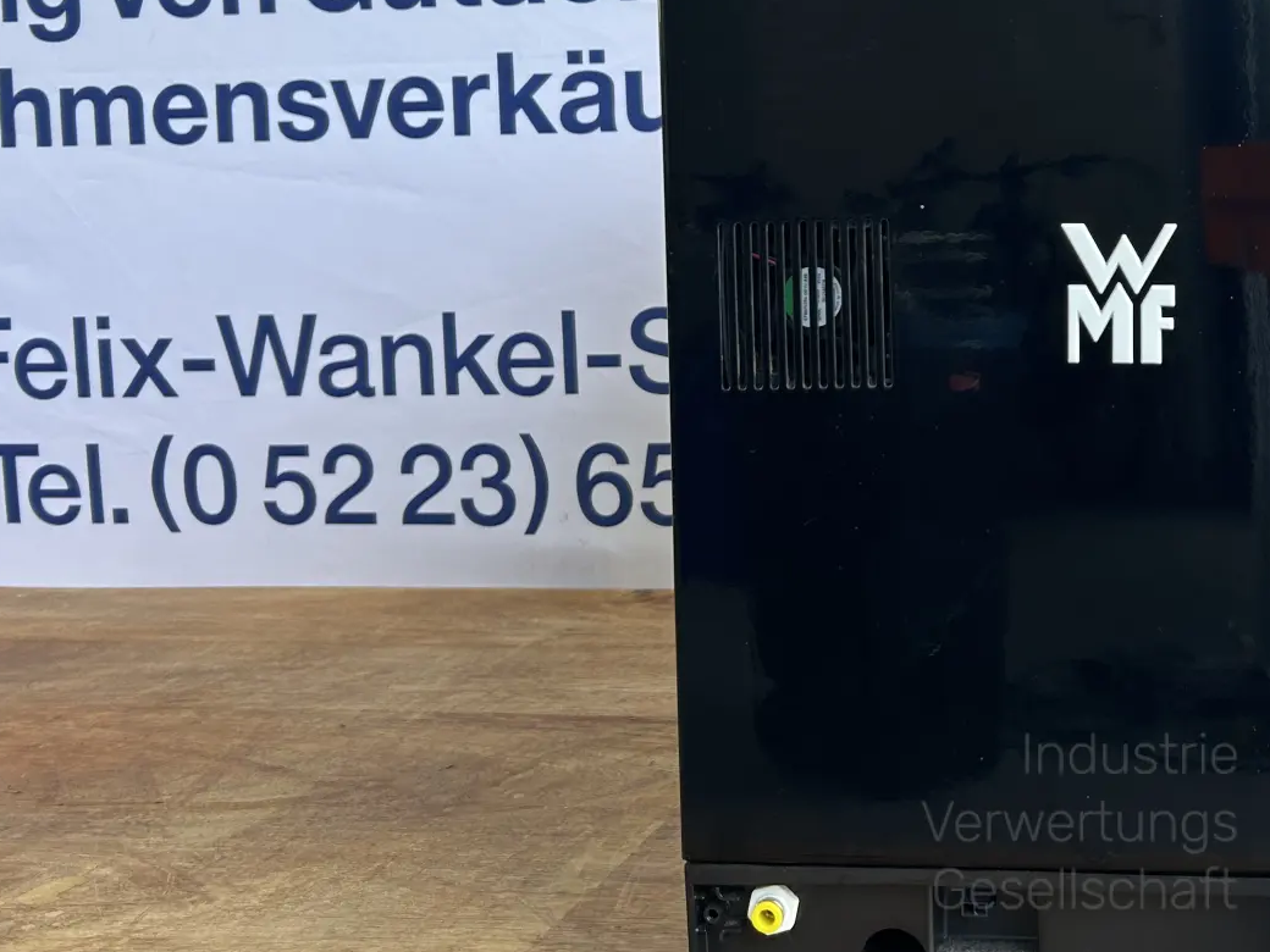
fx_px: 1761
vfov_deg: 29.7
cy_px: 207
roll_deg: +2.3
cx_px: 1095
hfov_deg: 37.5
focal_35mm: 48
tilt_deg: -2.2
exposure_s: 1/149
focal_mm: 5.7
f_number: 1.5
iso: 40
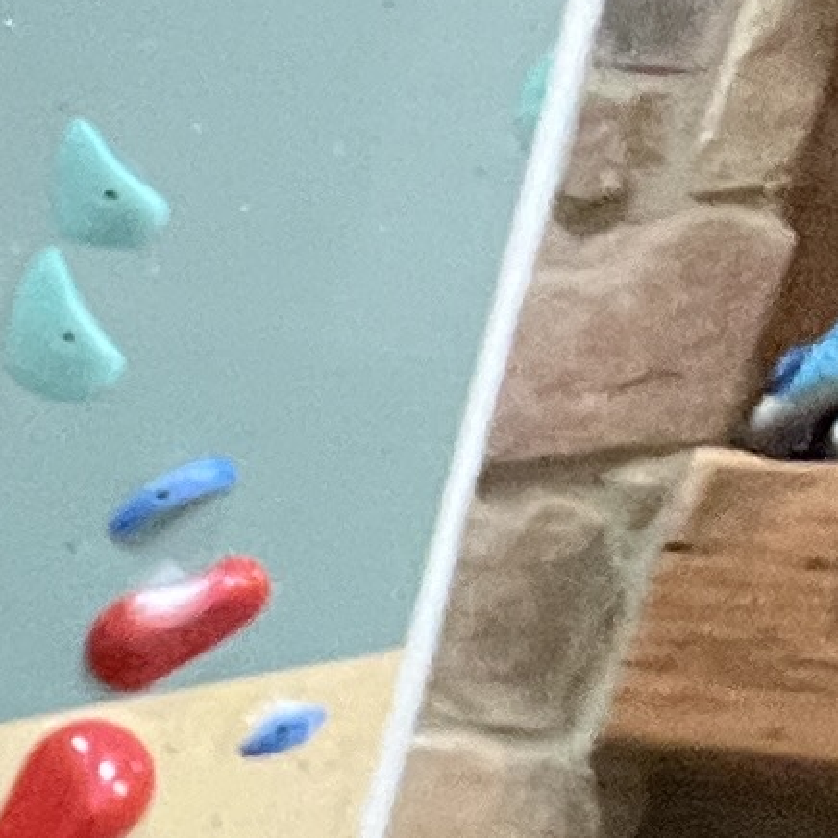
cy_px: 2328
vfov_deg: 8.2
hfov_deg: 7.8
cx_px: -1861
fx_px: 5149
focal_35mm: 188
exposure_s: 1/40
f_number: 2.2
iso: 250
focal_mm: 2.71
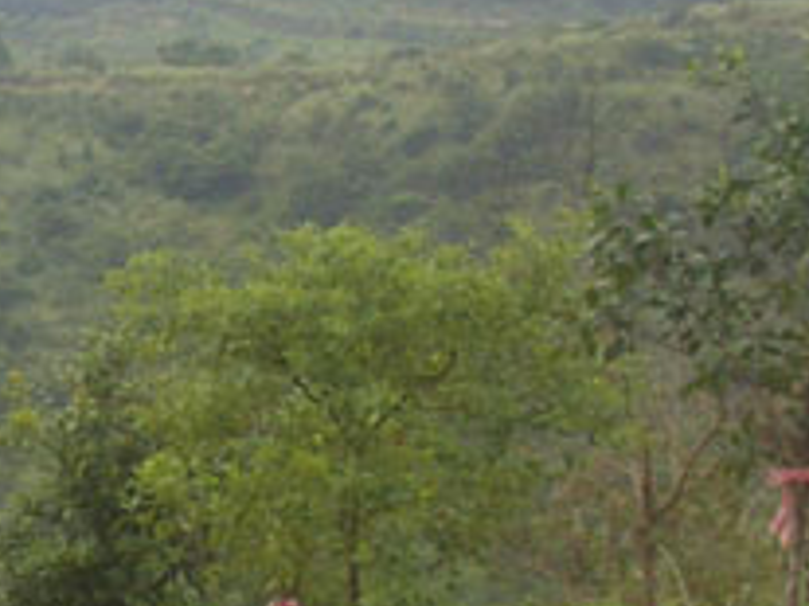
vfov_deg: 6.2
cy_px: 242
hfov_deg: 8.1
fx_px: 5606
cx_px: -438
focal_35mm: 240
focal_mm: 10.2
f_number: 5.6
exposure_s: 1/200
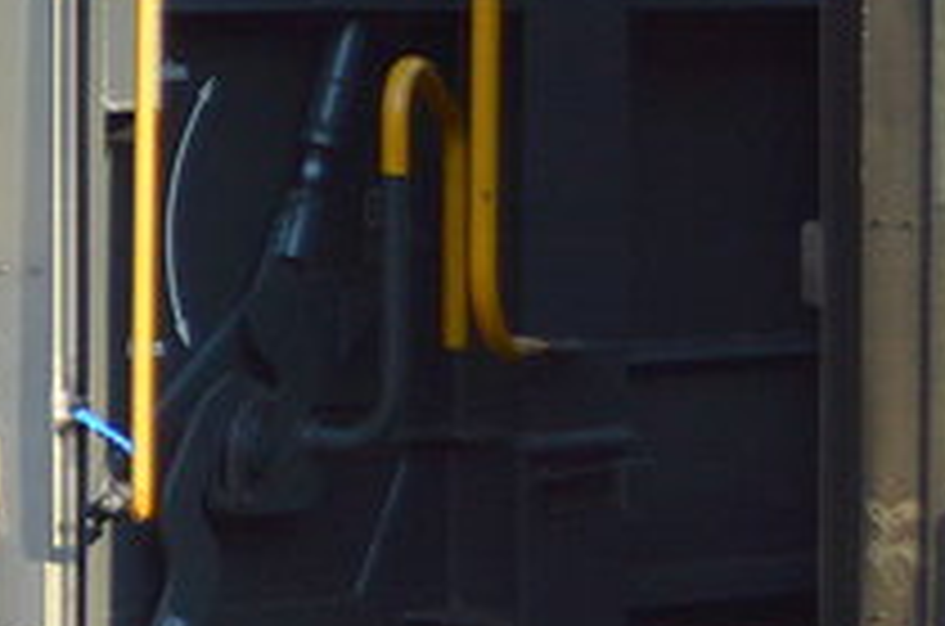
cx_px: -1575
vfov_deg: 5.7
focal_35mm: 240
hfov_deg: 7.8
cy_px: -182
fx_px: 6286
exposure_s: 1/1000
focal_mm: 28
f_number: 4.5
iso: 400
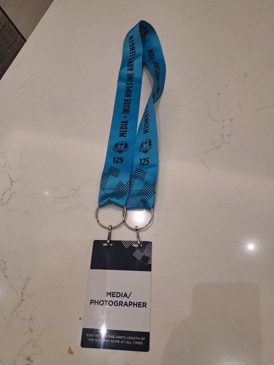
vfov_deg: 71.6
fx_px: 253
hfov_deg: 56.8
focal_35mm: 24
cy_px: 182
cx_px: 137
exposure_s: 1/50
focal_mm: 5.23
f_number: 1.8
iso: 50
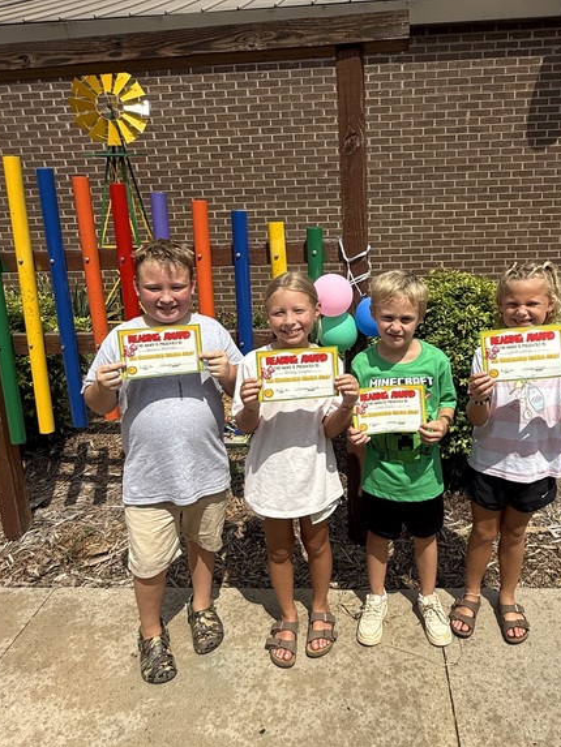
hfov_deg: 54.5
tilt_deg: -15.9
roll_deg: +1.3
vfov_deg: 69.3
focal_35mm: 25
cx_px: 339
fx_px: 540
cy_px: 355
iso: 50
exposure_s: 1/2976
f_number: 2.2
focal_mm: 2.22
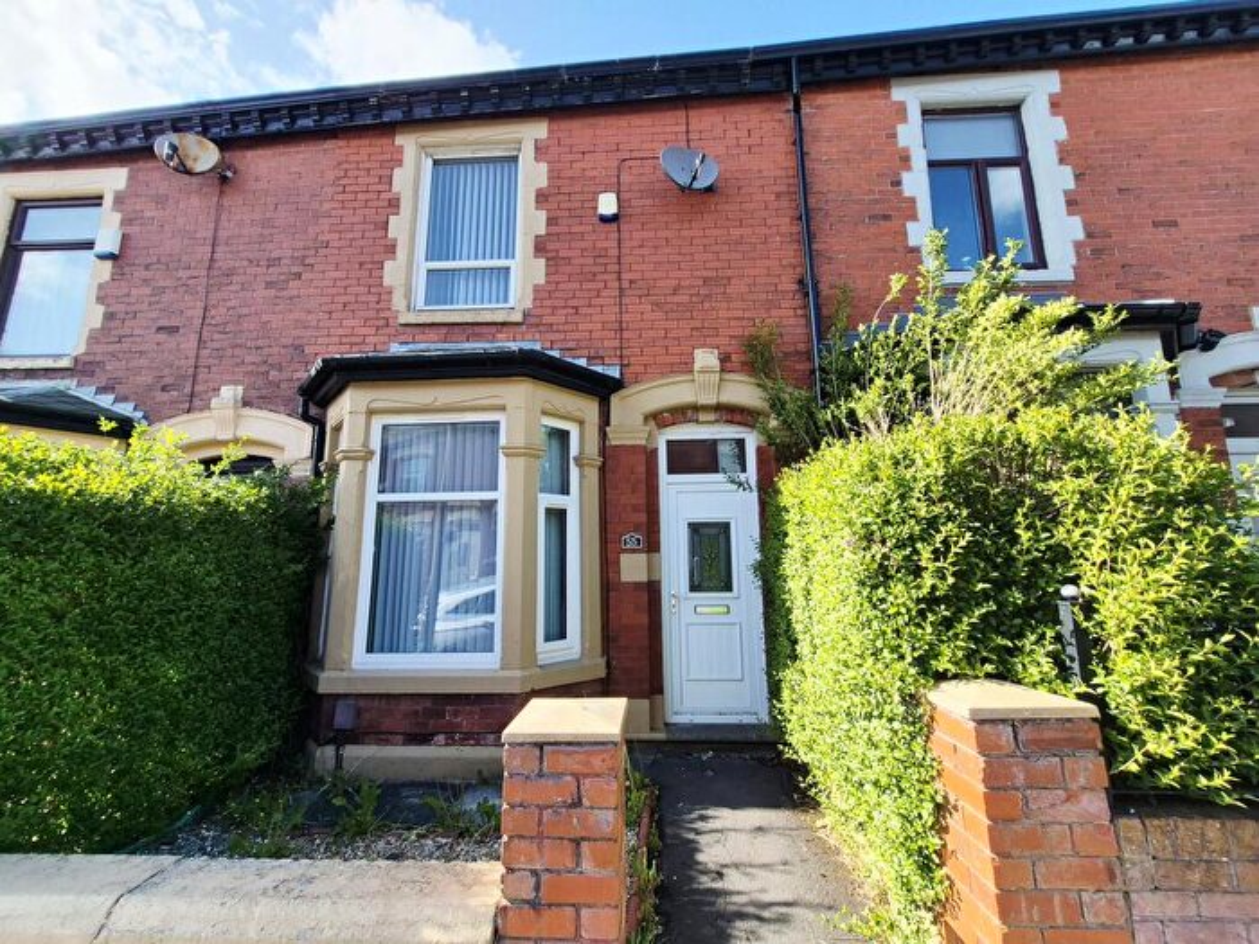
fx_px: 473
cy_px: 472
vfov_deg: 89.9
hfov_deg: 106.2
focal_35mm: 13
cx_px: 630
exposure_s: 1/769
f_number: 2.2
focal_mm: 1.74
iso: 40
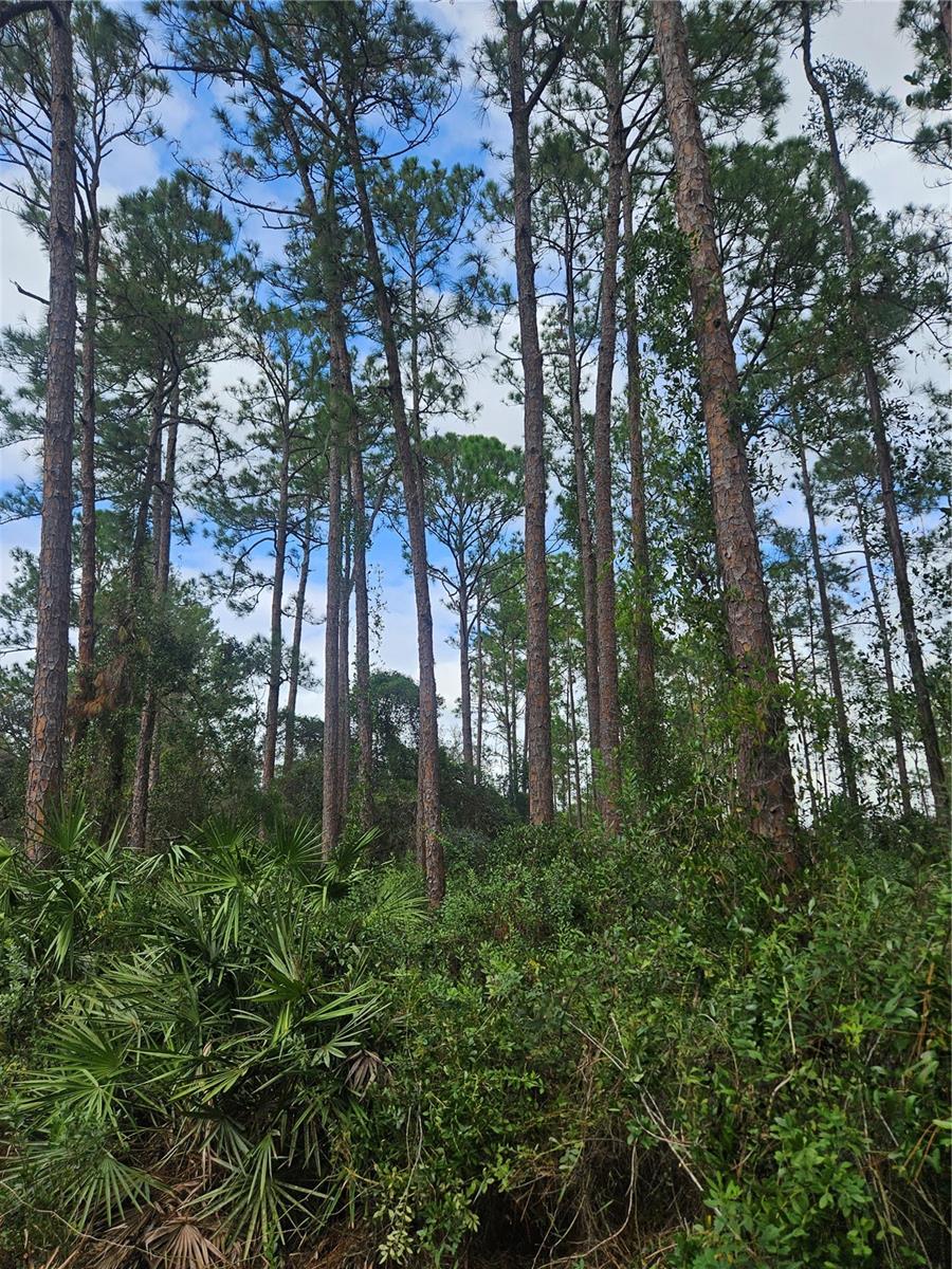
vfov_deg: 73.9
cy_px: 634
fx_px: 843
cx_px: 476
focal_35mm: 23
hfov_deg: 58.9
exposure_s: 1/805
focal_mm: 5.4
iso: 25
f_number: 1.8
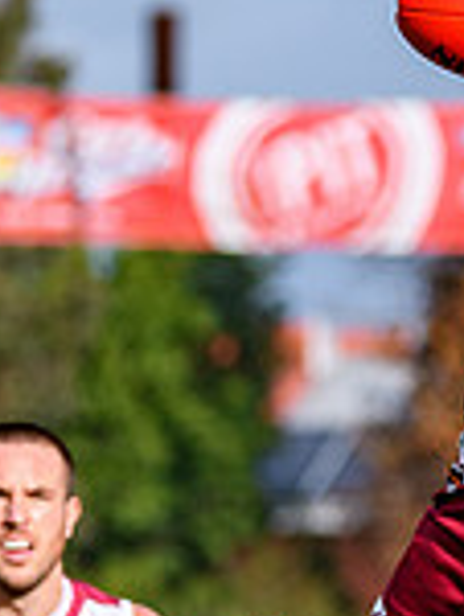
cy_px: 629
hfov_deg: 1.6
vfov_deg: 2.1
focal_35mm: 961
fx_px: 17127
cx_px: 640
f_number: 2.8
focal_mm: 130
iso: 100
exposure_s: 1/2500
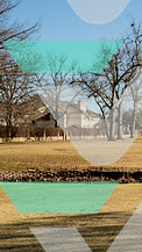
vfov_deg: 21.8
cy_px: 103
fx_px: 656
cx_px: 298
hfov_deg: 11.1
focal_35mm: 98
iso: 50
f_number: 8
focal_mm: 35
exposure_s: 1/250
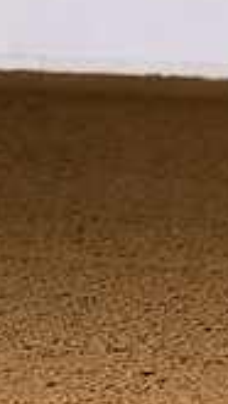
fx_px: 7115
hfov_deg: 1.8
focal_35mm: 663
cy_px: 6
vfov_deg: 3.3
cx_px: 620
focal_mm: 180
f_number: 5
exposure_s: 1/200
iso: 2500
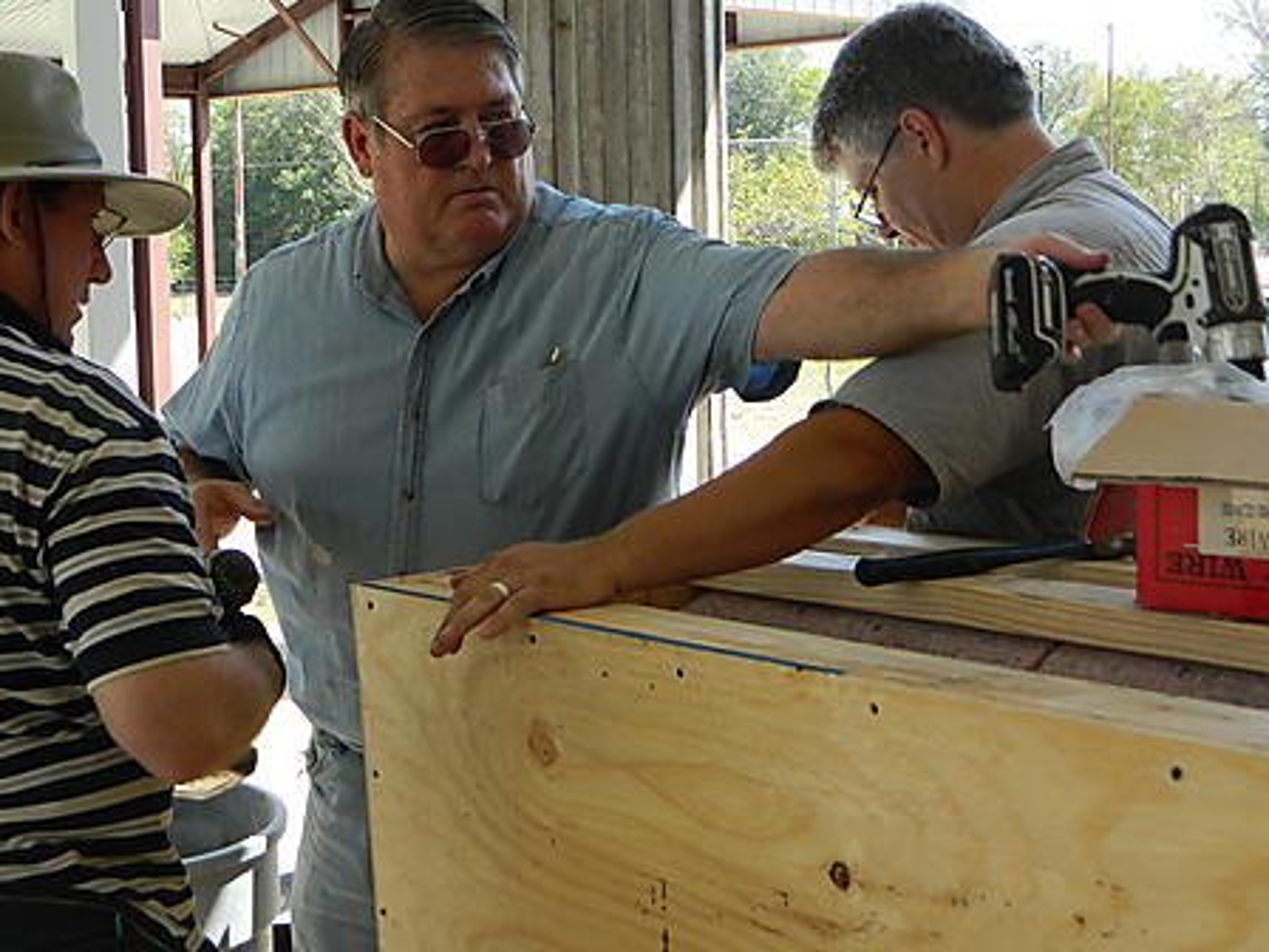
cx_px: 510
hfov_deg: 30.6
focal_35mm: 63
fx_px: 2310
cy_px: 434
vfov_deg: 23.3
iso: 80
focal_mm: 8.4
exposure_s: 1/125
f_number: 3.6
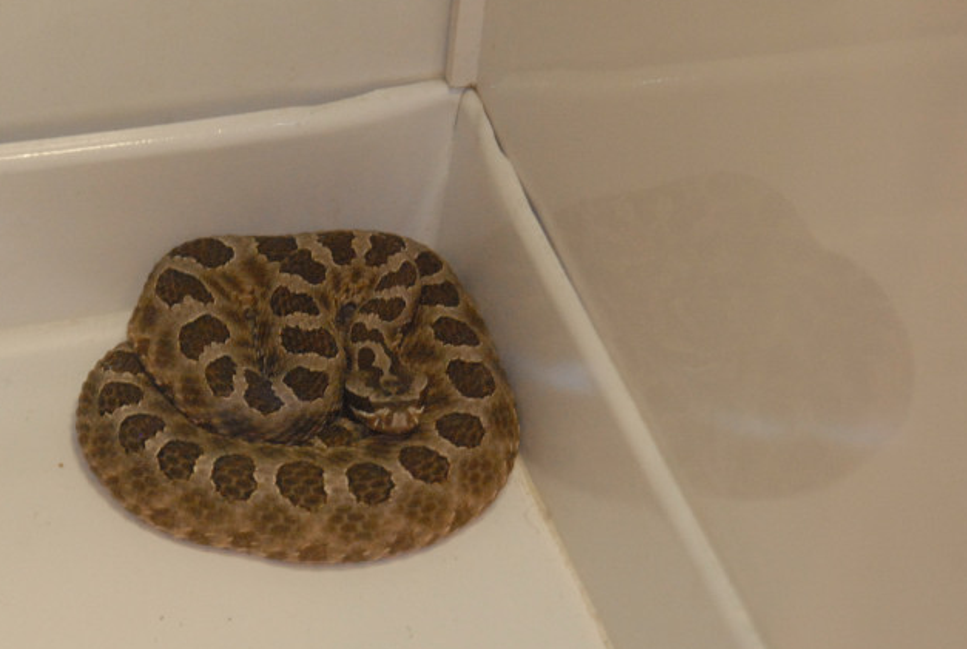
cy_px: 341
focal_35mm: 144
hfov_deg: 14.2
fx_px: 3867
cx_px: 372
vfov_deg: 9.6
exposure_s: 1/50
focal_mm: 75
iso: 1600
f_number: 5.6
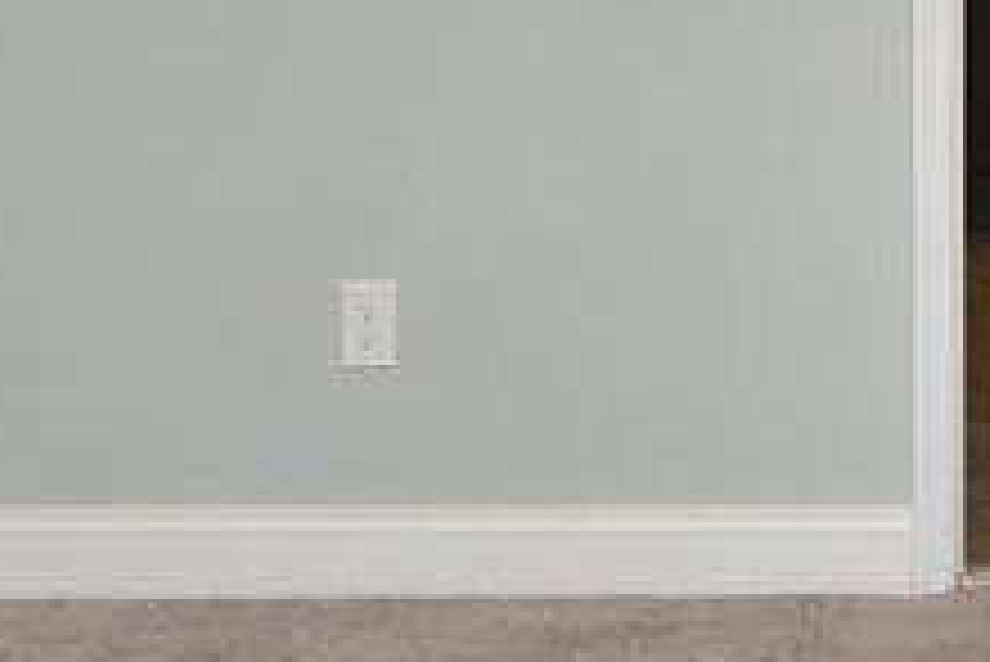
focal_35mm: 118
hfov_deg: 17.0
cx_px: 976
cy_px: -185
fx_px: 3247
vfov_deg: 11.4
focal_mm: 12
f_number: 9
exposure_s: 1/160
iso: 800
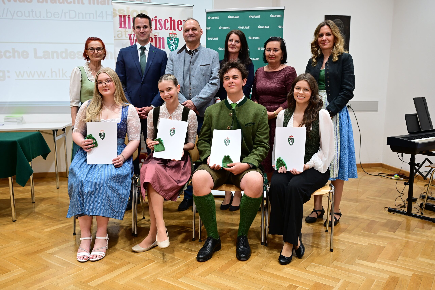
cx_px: 218
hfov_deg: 58.7
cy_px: 145
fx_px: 387
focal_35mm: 32
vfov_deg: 41.1
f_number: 4
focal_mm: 32
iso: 450
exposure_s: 1/30
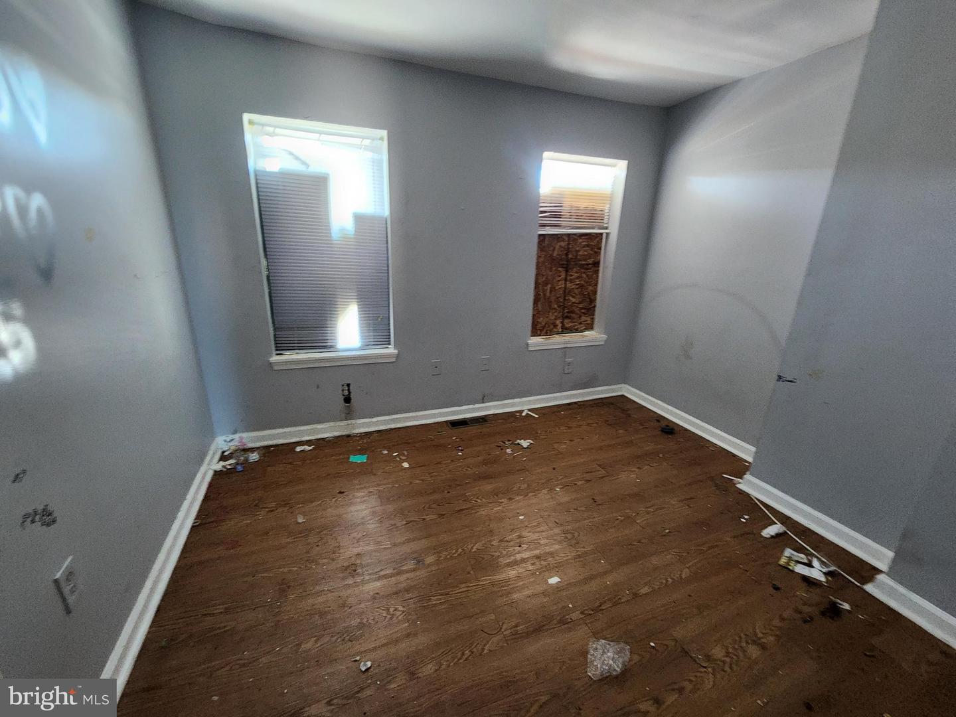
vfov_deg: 89.9
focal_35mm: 13
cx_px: 478
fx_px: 359
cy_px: 358
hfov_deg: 106.2
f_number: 2.2
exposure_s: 1/24
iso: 640
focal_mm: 2.2
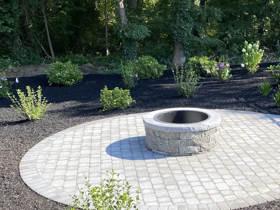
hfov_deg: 35.9
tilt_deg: -20.4
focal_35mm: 52
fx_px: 421
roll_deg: -0.1
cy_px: 156
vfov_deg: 27.7
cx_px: 212
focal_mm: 4.25
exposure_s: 1/562
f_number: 1.8
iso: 32
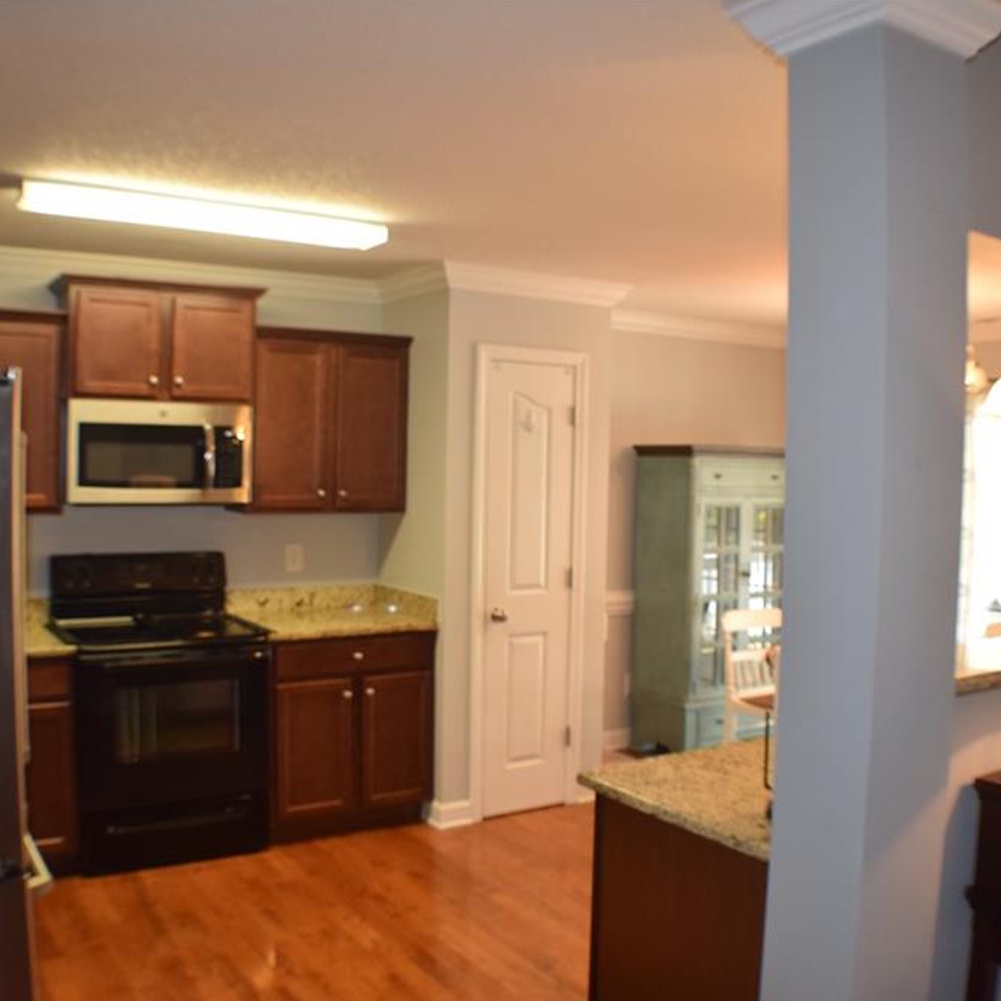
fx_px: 1407
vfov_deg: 39.2
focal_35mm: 43
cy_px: 508
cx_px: 538
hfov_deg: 39.1
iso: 800
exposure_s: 1/80
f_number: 4.5
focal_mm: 22
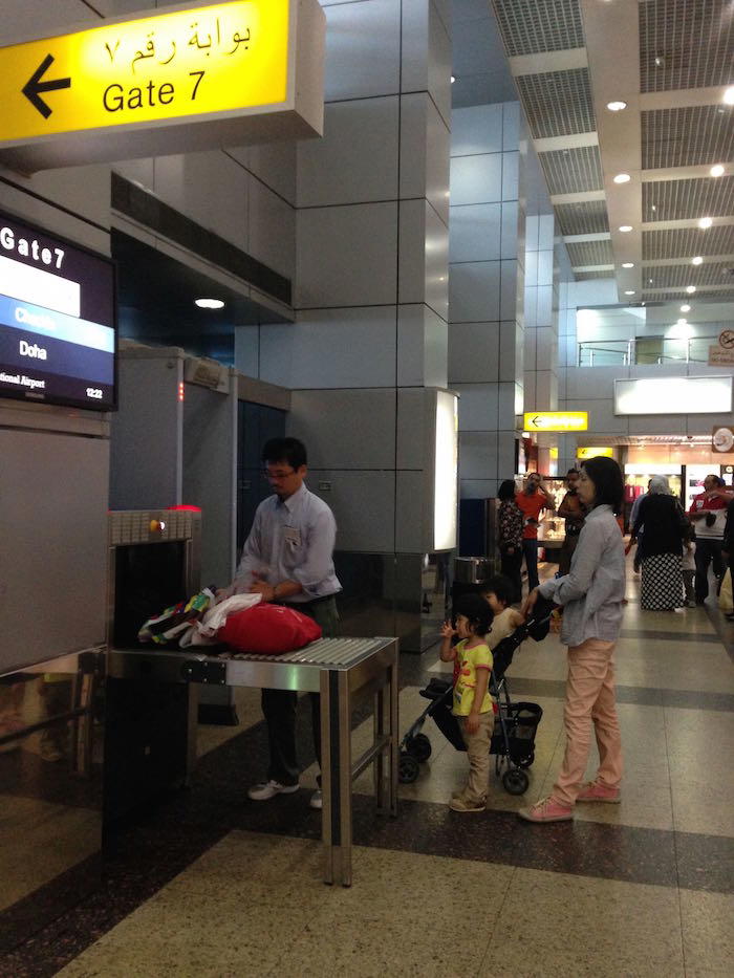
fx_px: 933
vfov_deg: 55.3
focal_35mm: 33
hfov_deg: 43.0
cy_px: 489
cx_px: 367
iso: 320
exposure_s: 1/20
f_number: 2.4
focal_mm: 4.12
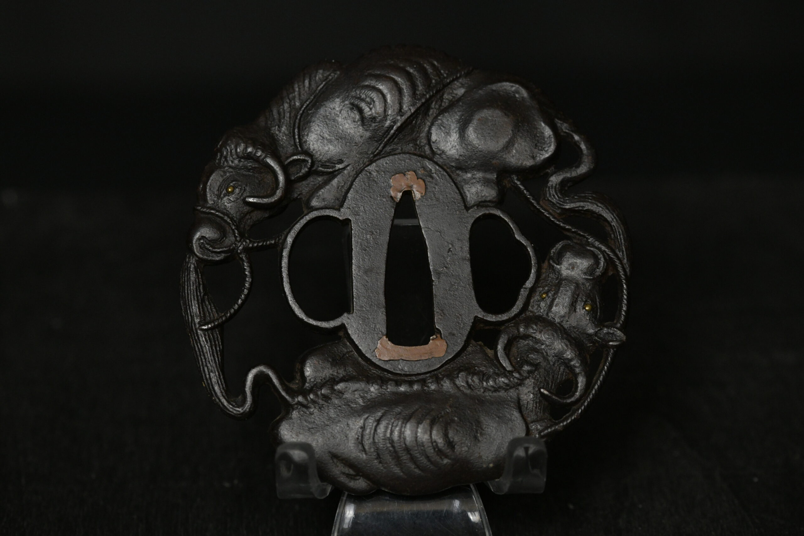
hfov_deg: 19.5
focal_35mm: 105
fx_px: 2345
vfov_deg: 13.0
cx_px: 402
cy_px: 268
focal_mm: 105
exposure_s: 1/125
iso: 3200
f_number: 9
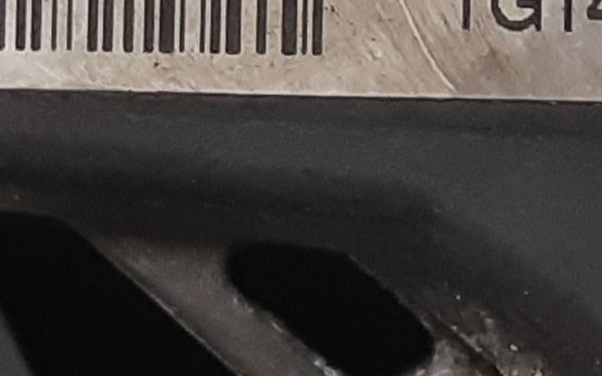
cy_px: -182
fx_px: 1427
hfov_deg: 23.5
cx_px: 473
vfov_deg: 14.1
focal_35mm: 87
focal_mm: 3.93
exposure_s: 1/50
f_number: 1.7
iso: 200
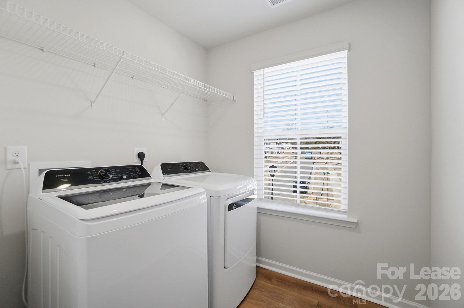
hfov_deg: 100.4
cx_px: 232
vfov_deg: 77.2
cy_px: 154
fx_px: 193
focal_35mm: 15
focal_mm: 10
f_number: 4
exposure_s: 1/1000
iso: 100
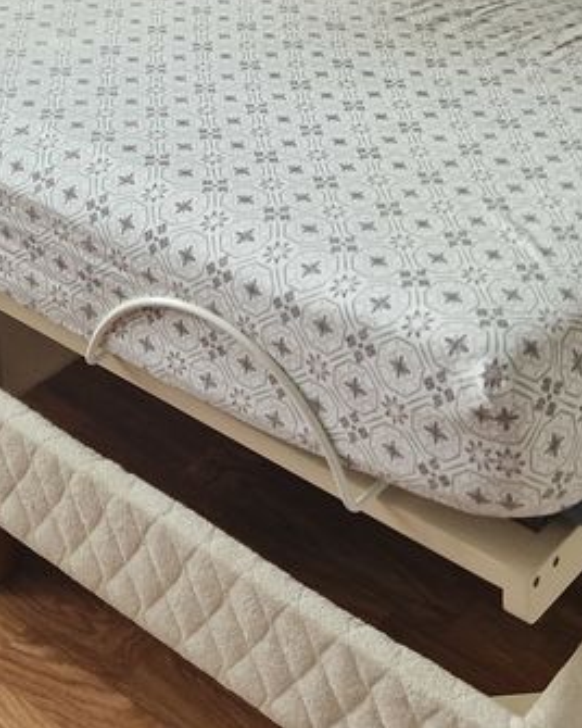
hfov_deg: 22.8
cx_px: 347
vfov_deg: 26.0
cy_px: -85
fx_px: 1443
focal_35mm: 67
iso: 100
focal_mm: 5.4
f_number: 1.8
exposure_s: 1/180
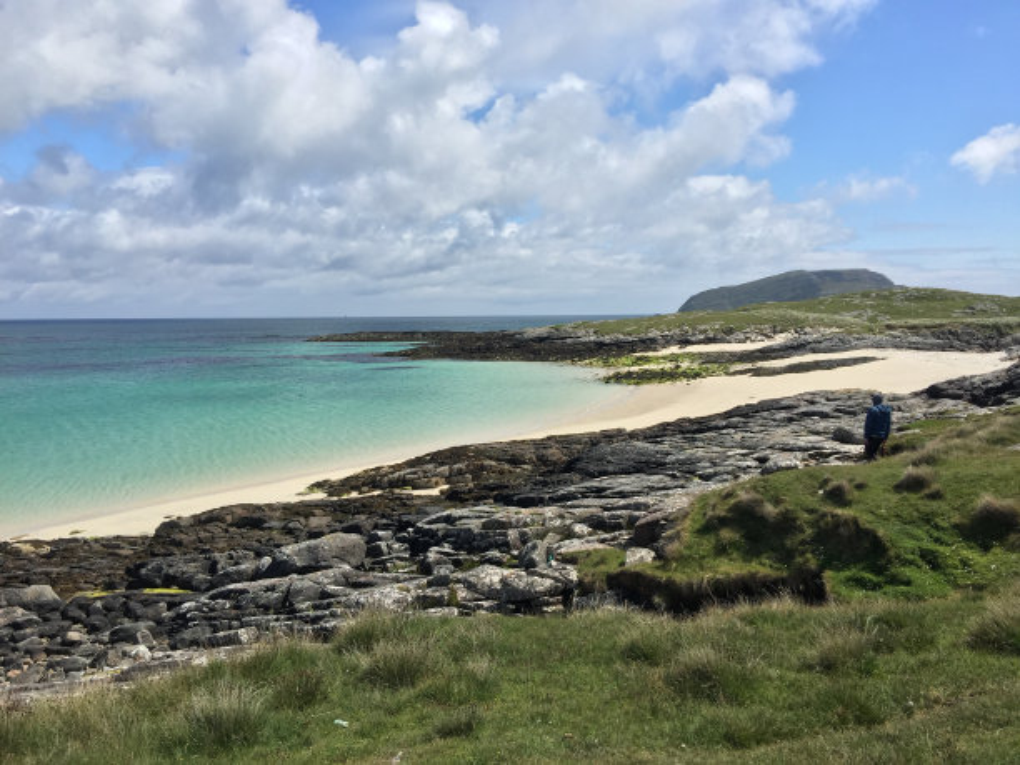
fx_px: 855
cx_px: 510
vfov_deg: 48.2
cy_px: 382
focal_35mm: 29
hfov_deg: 61.7
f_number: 2.2
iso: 32
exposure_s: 1/2326
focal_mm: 4.15
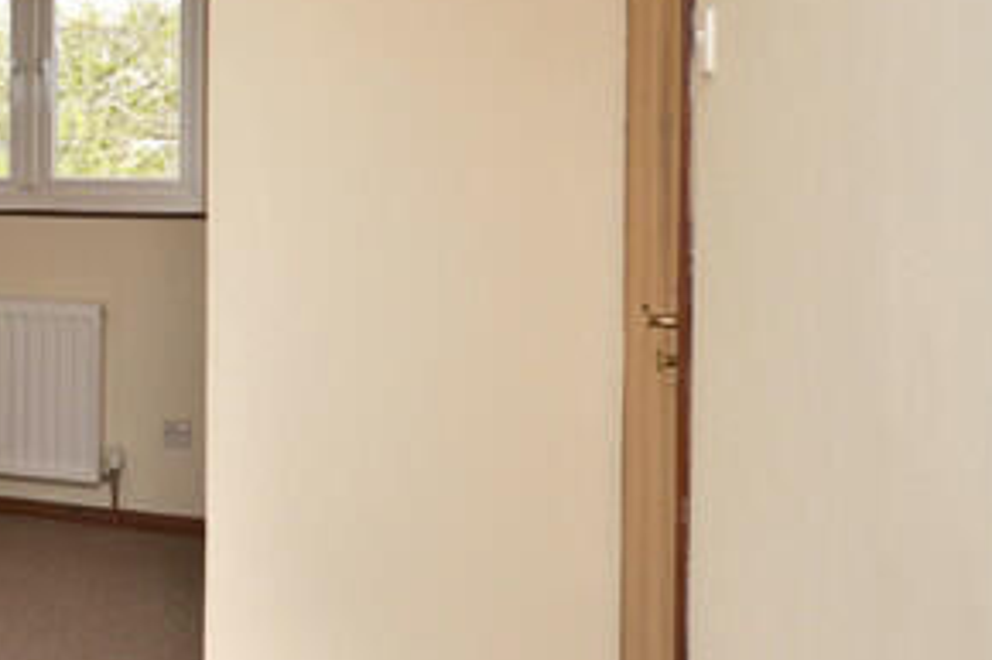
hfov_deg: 26.8
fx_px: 1460
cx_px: -493
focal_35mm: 53
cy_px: 183
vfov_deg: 25.3
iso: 360
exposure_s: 1/125
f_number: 4
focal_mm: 10
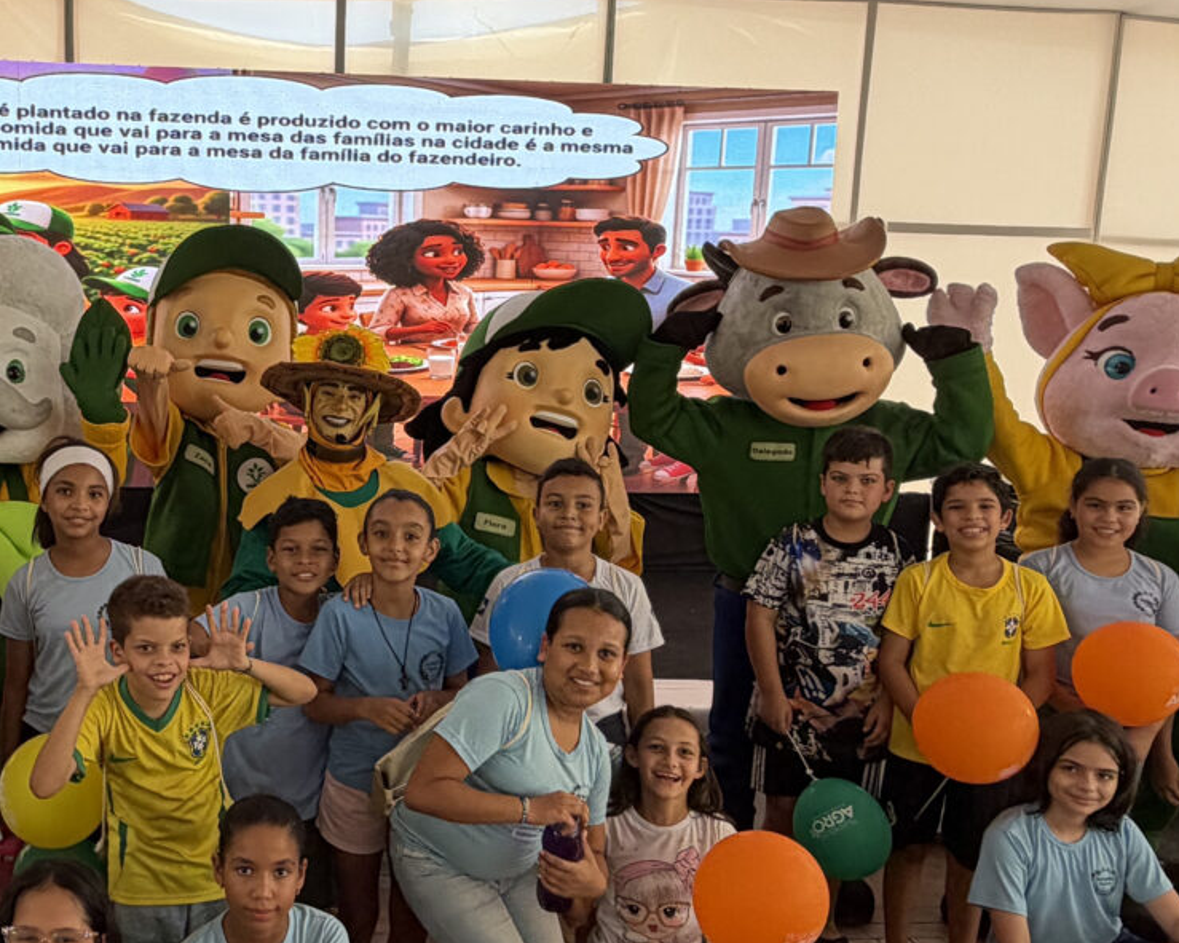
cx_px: 268
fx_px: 1291
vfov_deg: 40.1
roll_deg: -1.4
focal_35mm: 37
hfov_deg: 46.9
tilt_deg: -8.3
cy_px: 522
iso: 80
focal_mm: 2.22
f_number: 2.2
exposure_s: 1/121
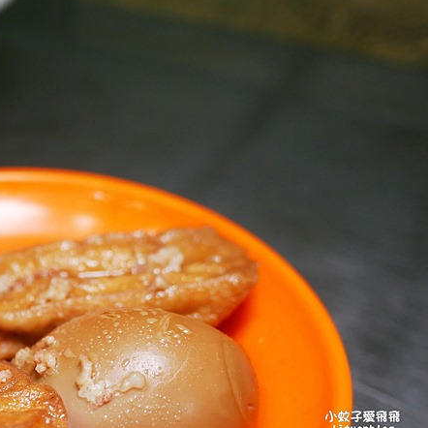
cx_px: 6
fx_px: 783
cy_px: 360
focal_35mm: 56
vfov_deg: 29.6
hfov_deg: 28.7
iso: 200
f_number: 2.5
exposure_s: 1/80
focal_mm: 14
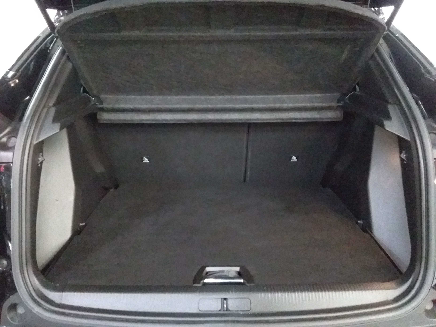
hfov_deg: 63.4
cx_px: 218
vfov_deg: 49.7
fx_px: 353
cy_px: 164
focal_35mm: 28
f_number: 1.9
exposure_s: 1/17
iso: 1000
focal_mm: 2.91
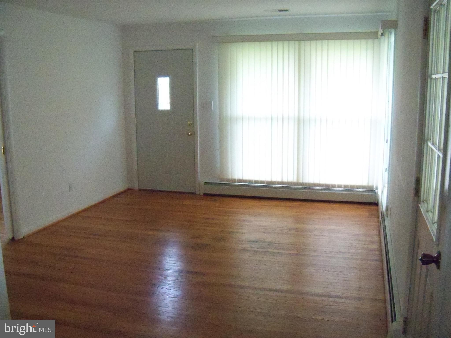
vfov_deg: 40.7
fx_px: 456
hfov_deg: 52.6
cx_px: 226
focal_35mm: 35
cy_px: 169
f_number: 3.5
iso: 1600
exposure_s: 1/160
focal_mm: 6.2
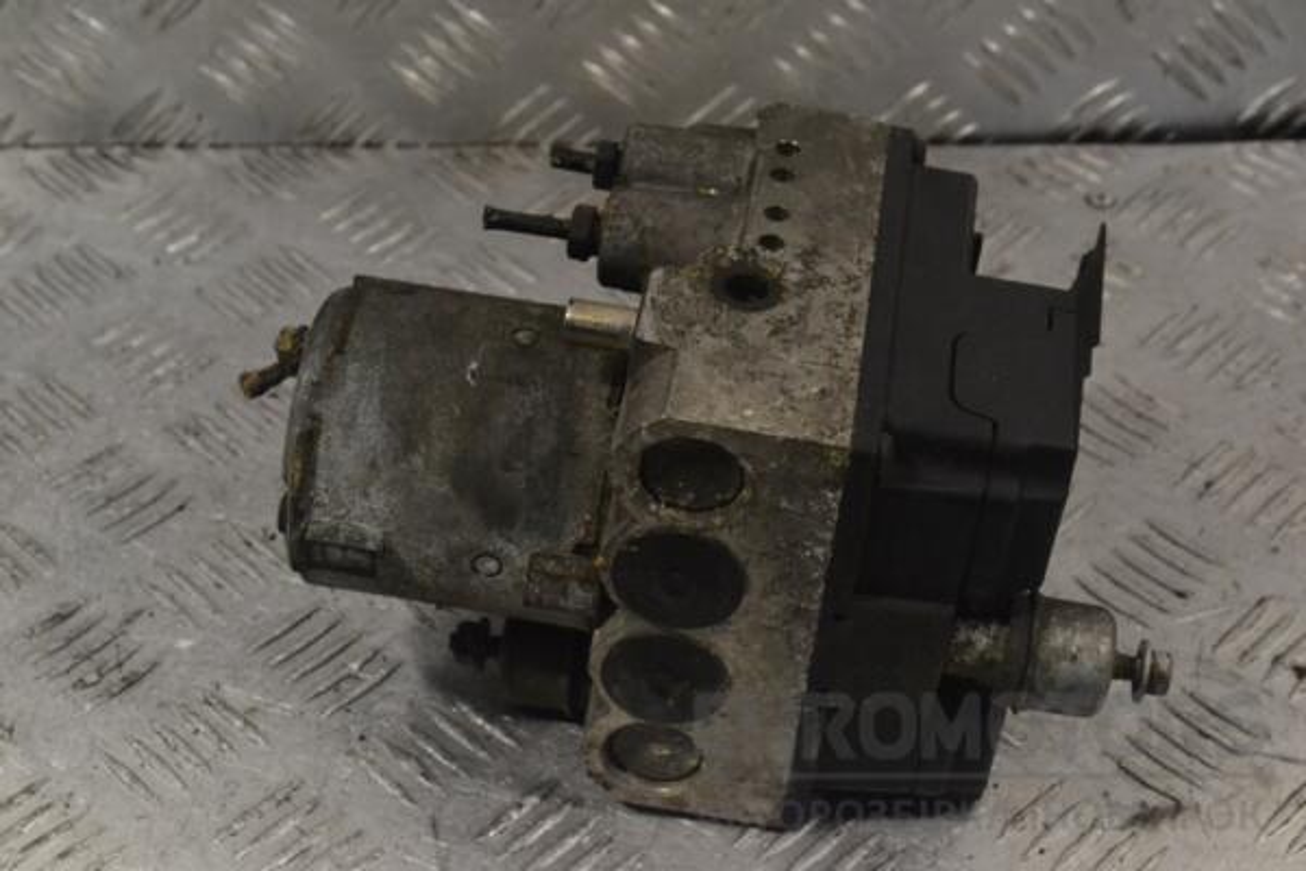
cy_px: 436
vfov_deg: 20.2
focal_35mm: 68
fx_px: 2449
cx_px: 653
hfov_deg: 29.9
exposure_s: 1/400
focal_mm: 45
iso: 3200
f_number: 10
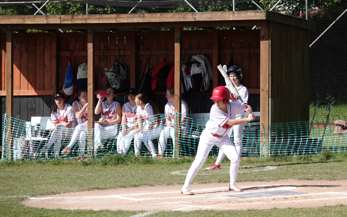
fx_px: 2345
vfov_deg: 5.3
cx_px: 194
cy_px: 121
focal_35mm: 248
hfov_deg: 8.5
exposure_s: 1/1000
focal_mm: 78.39
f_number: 4
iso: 160
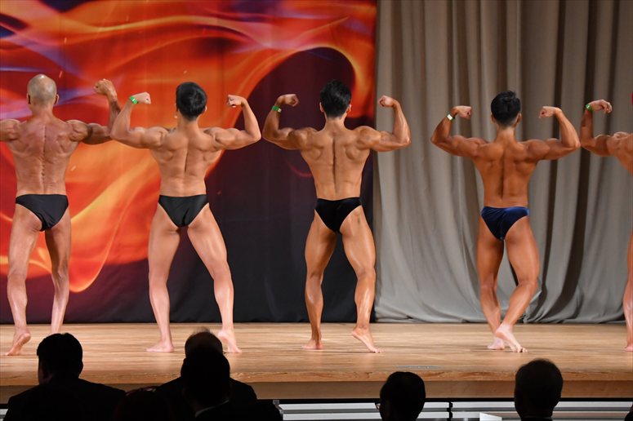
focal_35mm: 187
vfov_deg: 7.3
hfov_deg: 11.0
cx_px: 316
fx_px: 3287
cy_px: 210
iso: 4500
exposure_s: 1/400
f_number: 5.6
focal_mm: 125
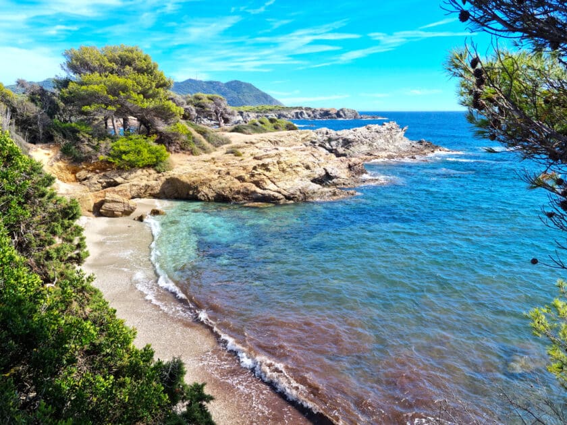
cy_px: 212
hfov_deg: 65.3
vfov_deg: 51.4
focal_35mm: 27
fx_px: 442
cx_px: 284
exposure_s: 1/728
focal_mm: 5.9
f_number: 2
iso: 25
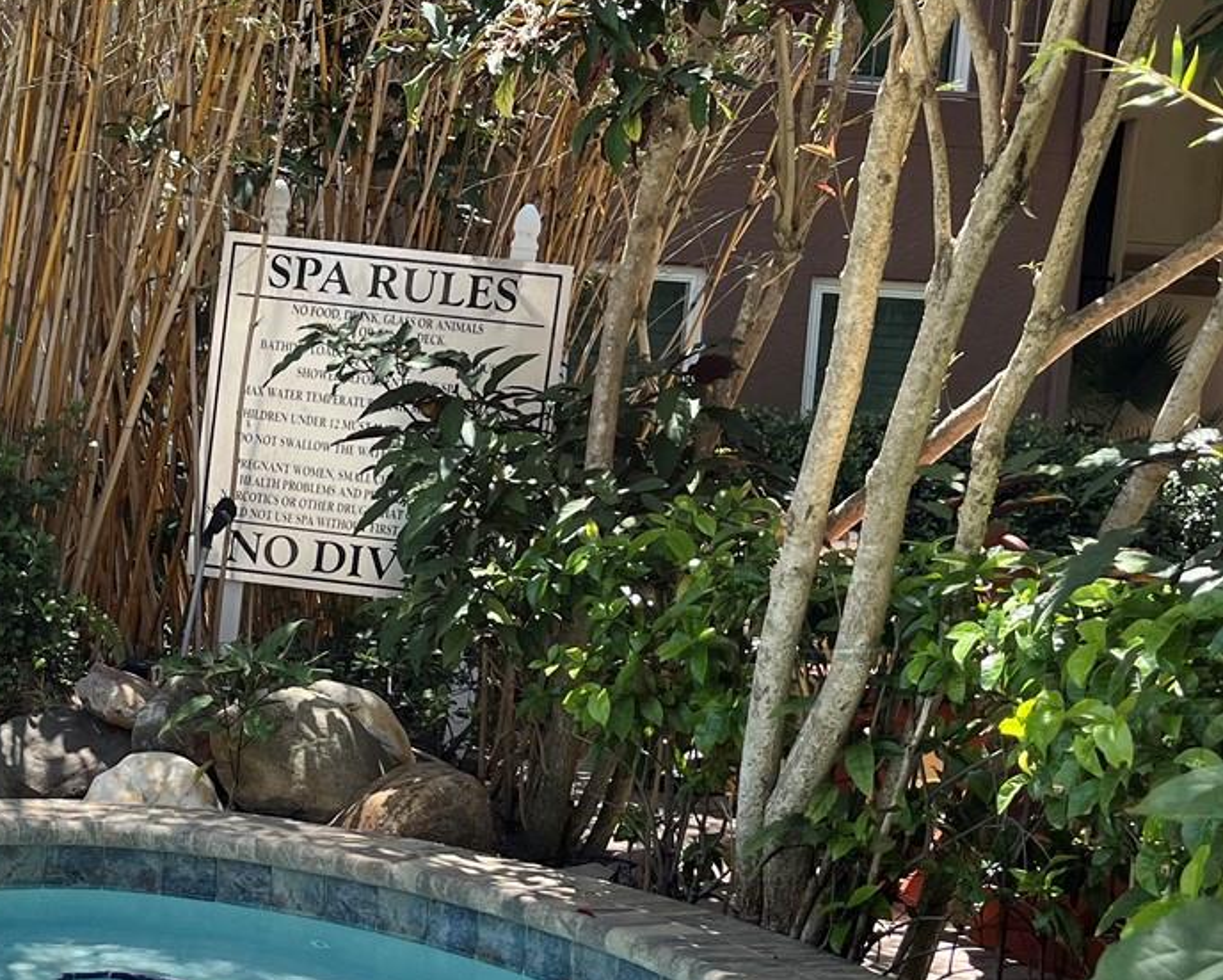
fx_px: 2136
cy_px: 646
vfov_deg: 25.7
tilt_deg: -5.9
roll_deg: -1.8
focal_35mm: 59
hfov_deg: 30.8
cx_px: 174
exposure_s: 1/1036
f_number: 1.6
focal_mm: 5.1
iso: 50
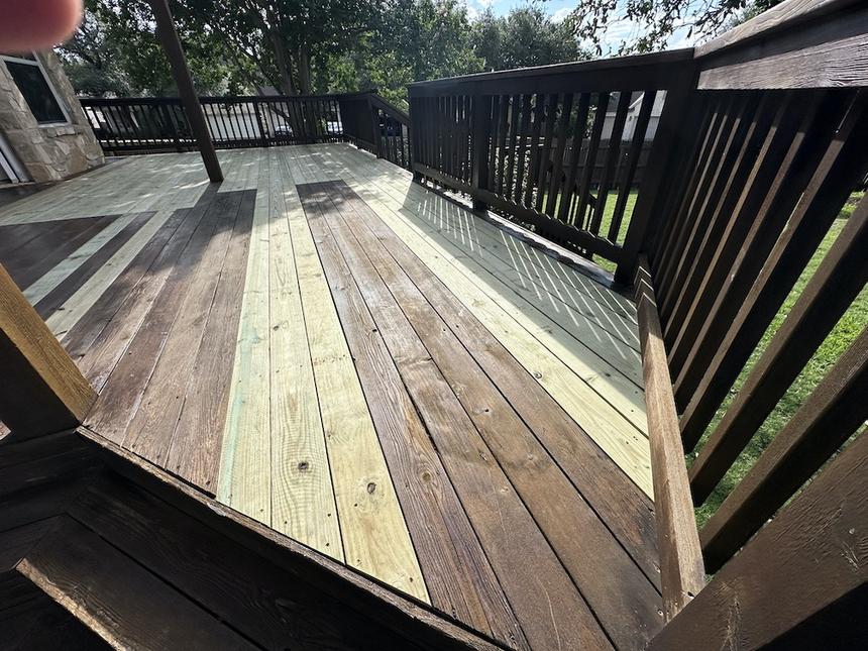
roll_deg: +1.5
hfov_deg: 102.1
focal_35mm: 14
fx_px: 351
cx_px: 434
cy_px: 326
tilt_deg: -32.2
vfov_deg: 85.7
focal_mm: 2.22
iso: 50
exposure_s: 1/2257
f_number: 2.2
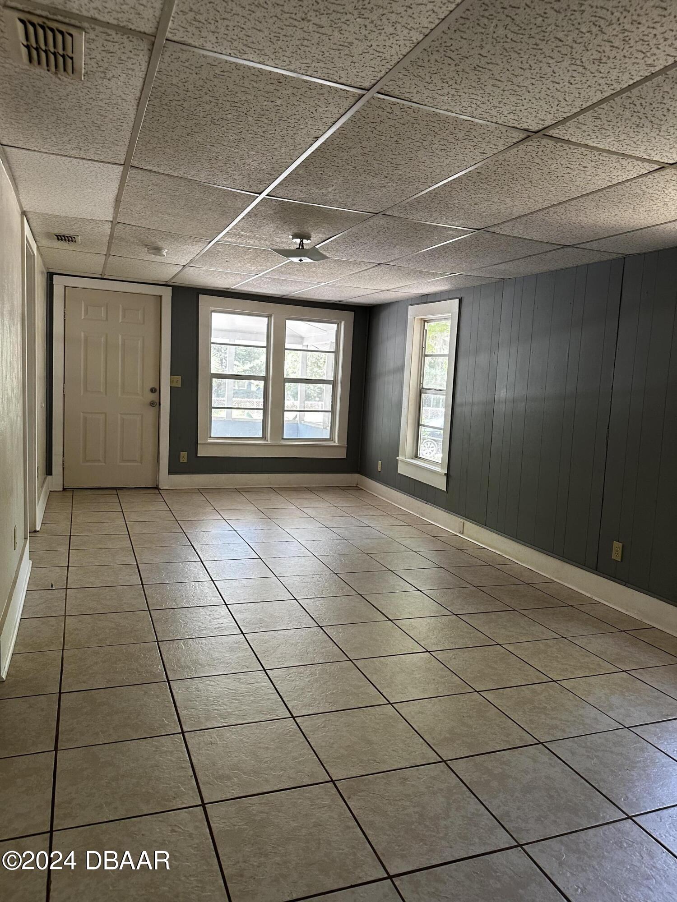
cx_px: 338
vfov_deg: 71.6
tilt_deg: -4.9
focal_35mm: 24
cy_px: 451
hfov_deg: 56.8
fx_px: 626
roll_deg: -4.5
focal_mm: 6.86
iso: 250
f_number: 1.78
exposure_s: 1/61
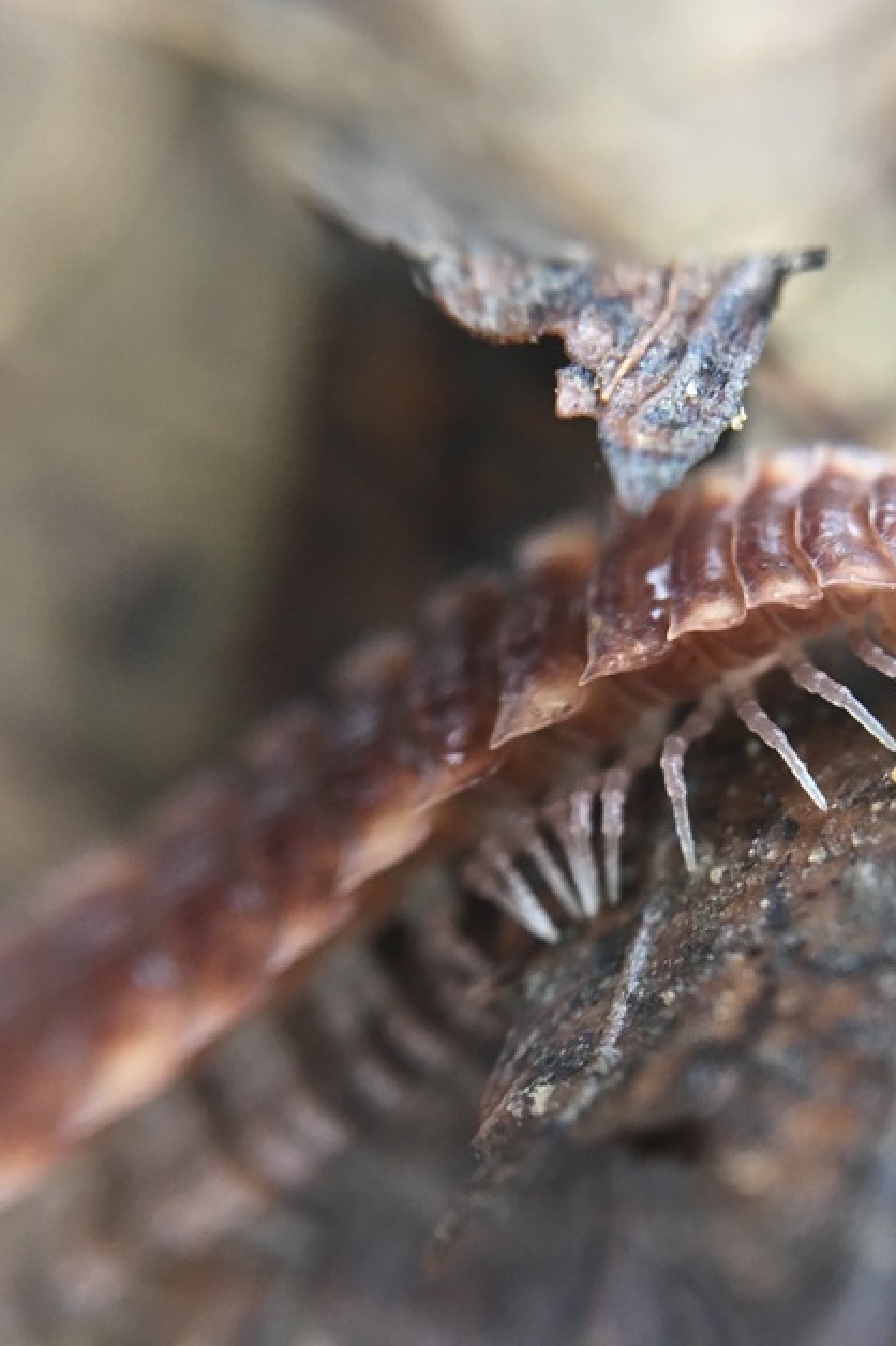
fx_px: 1532
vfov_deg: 47.4
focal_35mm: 41
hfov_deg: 31.9
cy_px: 662
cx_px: 683
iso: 160
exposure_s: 1/33
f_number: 2.2
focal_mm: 4.15
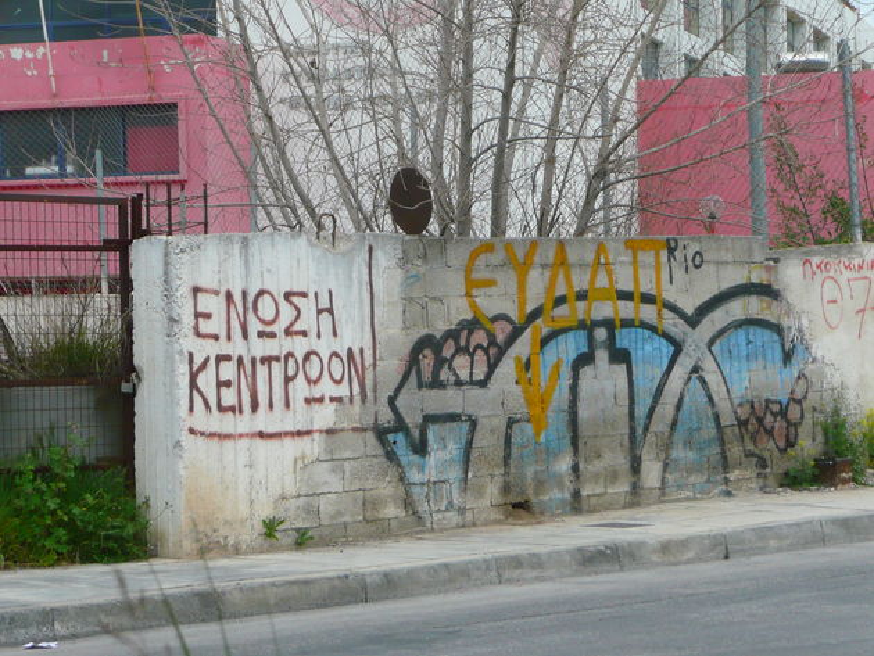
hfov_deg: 17.6
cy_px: 328
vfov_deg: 13.2
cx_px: 437
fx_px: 2829
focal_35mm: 112
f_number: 4.7
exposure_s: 1/640
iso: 200
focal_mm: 18.4
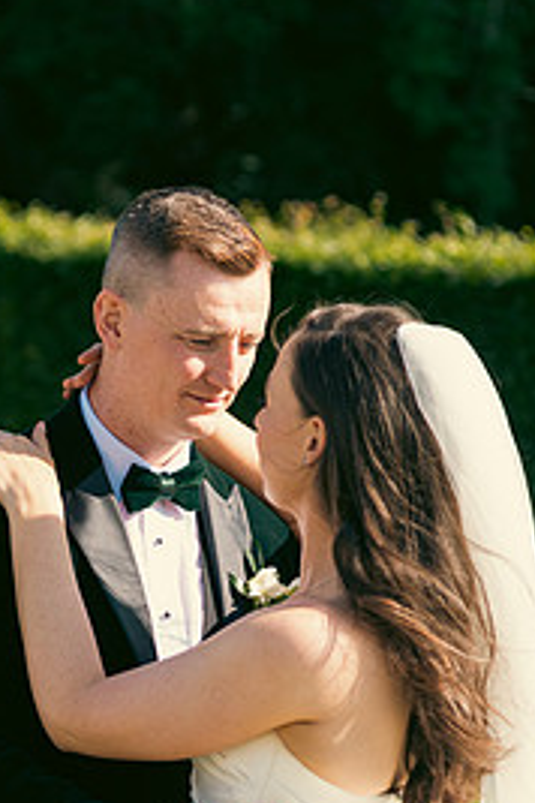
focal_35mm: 135
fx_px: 3009
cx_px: 264
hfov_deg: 10.2
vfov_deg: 15.1
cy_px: 659
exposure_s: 1/800
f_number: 3.5
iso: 200
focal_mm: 80
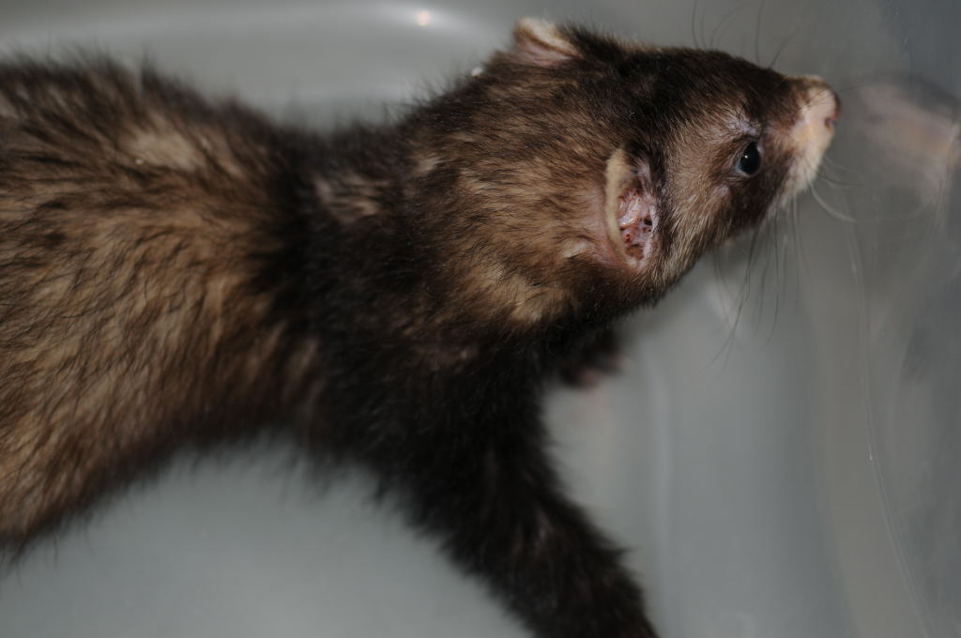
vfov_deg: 8.7
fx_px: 4199
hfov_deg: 13.1
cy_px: 319
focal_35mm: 158
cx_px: 480
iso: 200
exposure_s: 1/60
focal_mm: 105
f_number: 3.5
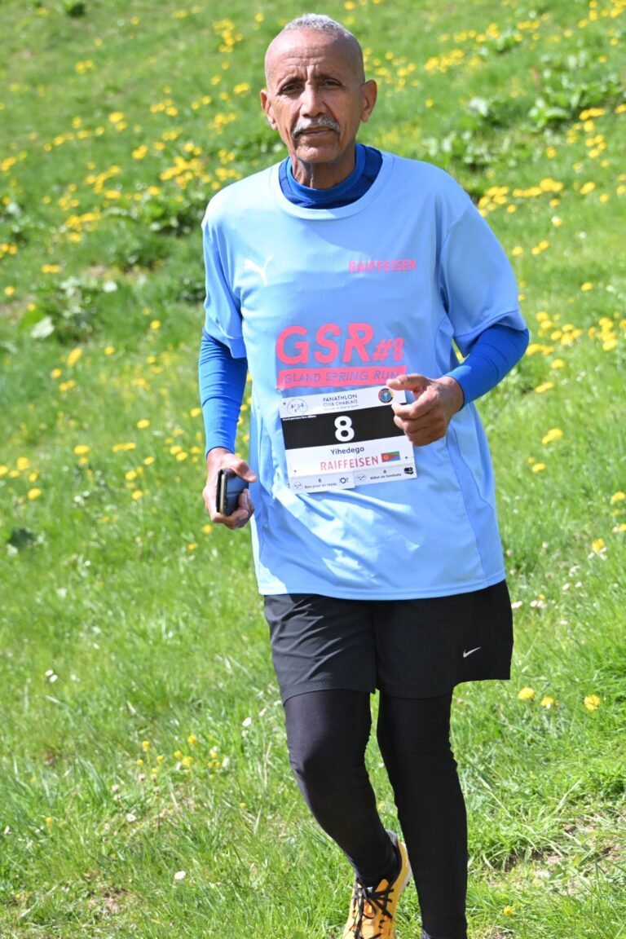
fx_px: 3482
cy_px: 470
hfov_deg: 10.3
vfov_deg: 15.4
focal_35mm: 134
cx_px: 313
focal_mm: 89
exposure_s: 1/4000
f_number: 6.3
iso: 2200
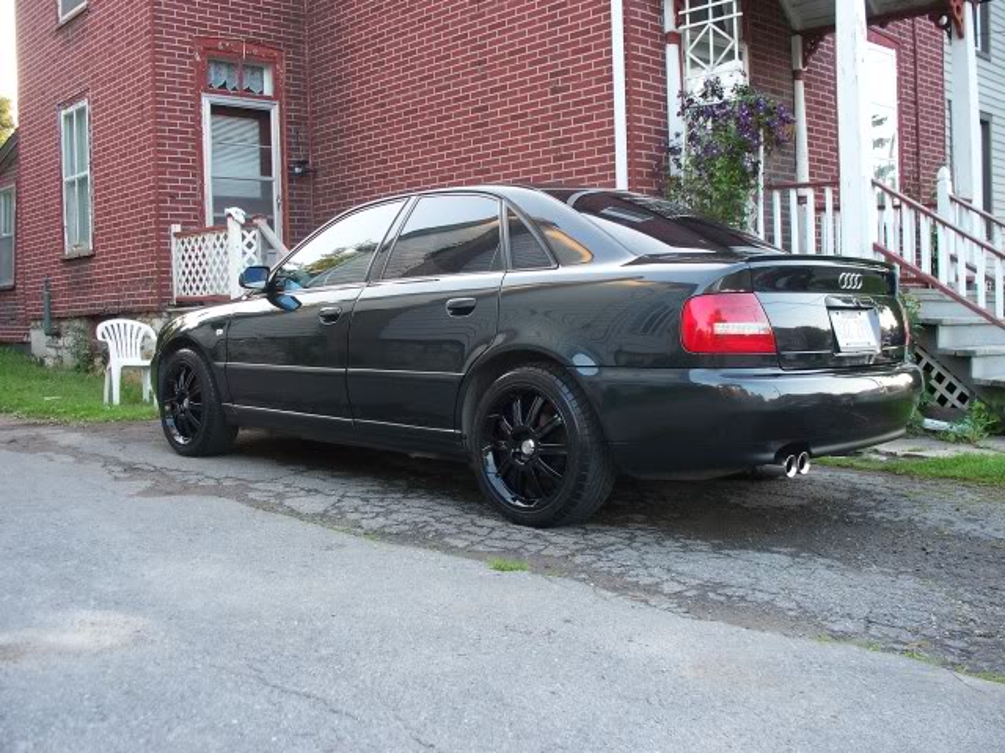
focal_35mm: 36
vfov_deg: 39.7
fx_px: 1045
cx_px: 502
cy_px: 376
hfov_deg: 51.4
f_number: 2.8
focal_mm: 7.5
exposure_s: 1/60
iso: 160
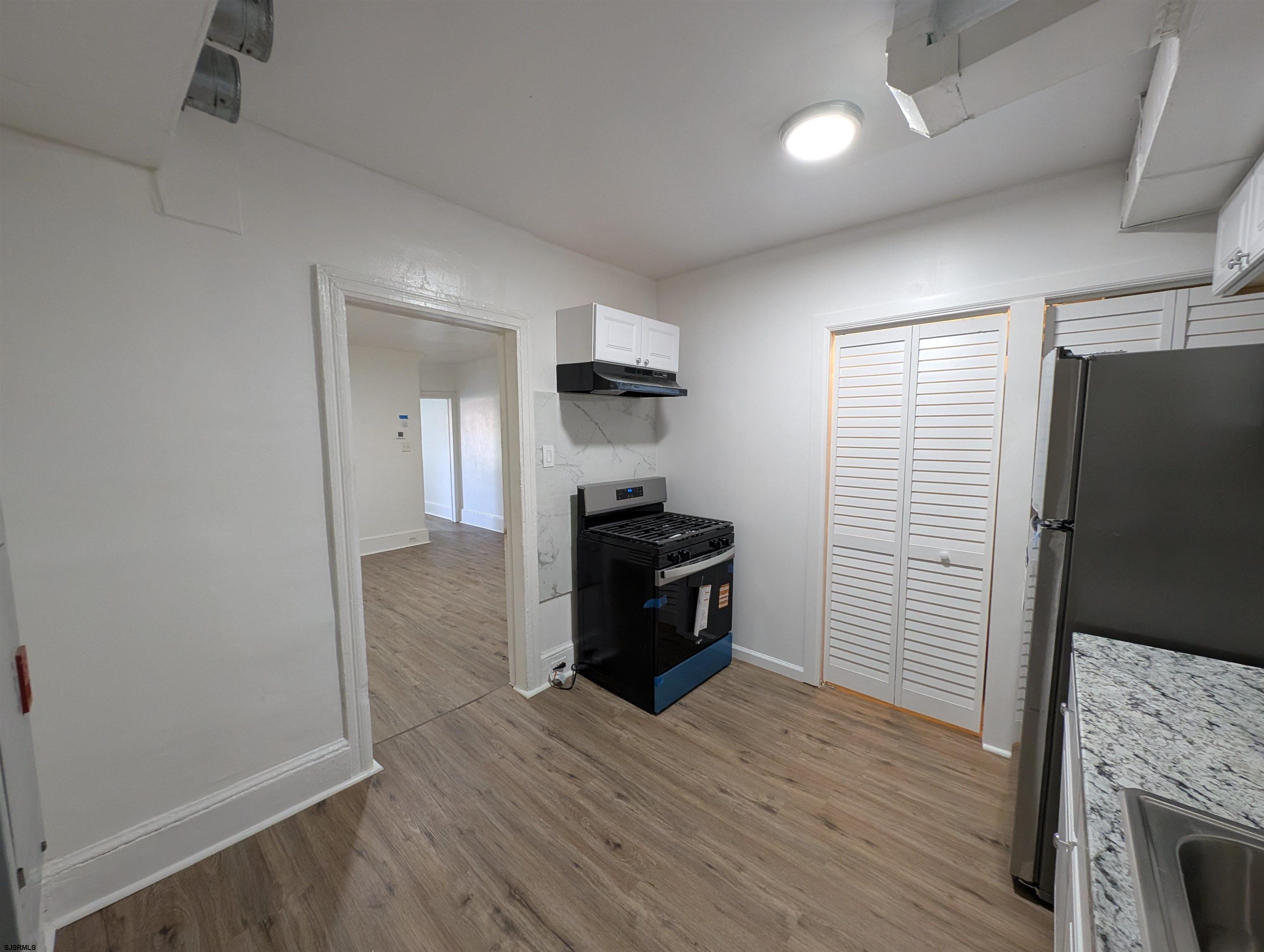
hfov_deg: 110.5
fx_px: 439
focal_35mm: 12
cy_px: 476
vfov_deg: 94.6
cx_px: 632
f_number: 1.95
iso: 275
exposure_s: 1/60
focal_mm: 2.23
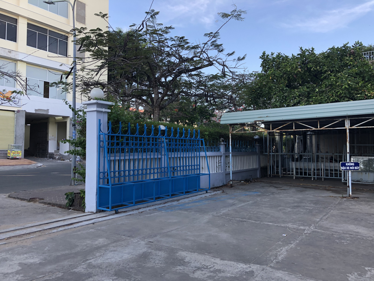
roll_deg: -0.6
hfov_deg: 63.4
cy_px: 140
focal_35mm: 28
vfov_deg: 49.7
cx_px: 187
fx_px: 303
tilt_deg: +0.9
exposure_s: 1/213
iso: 20
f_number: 1.8
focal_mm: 4
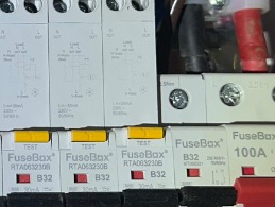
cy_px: 81
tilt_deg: +4.7
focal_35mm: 111
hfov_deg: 17.0
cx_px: -39
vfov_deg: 13.4
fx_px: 883
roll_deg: +1.9
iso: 80
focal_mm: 6.86
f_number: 1.78
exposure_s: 1/100
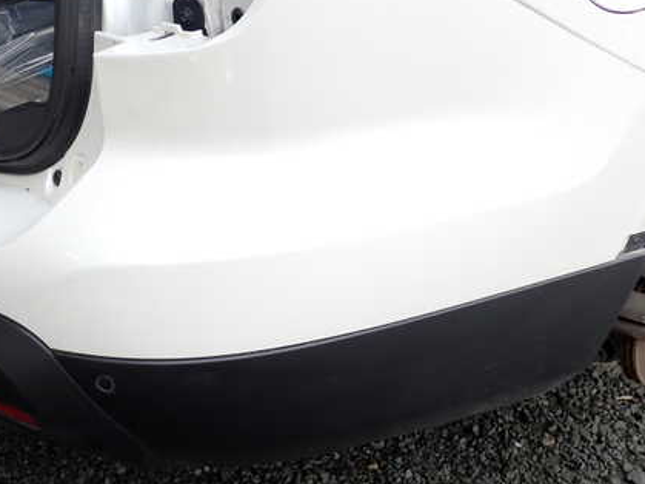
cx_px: 269
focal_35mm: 43
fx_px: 801
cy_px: 264
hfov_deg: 43.7
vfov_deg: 33.6
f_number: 6.3
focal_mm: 5.4
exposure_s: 1/40
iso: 100
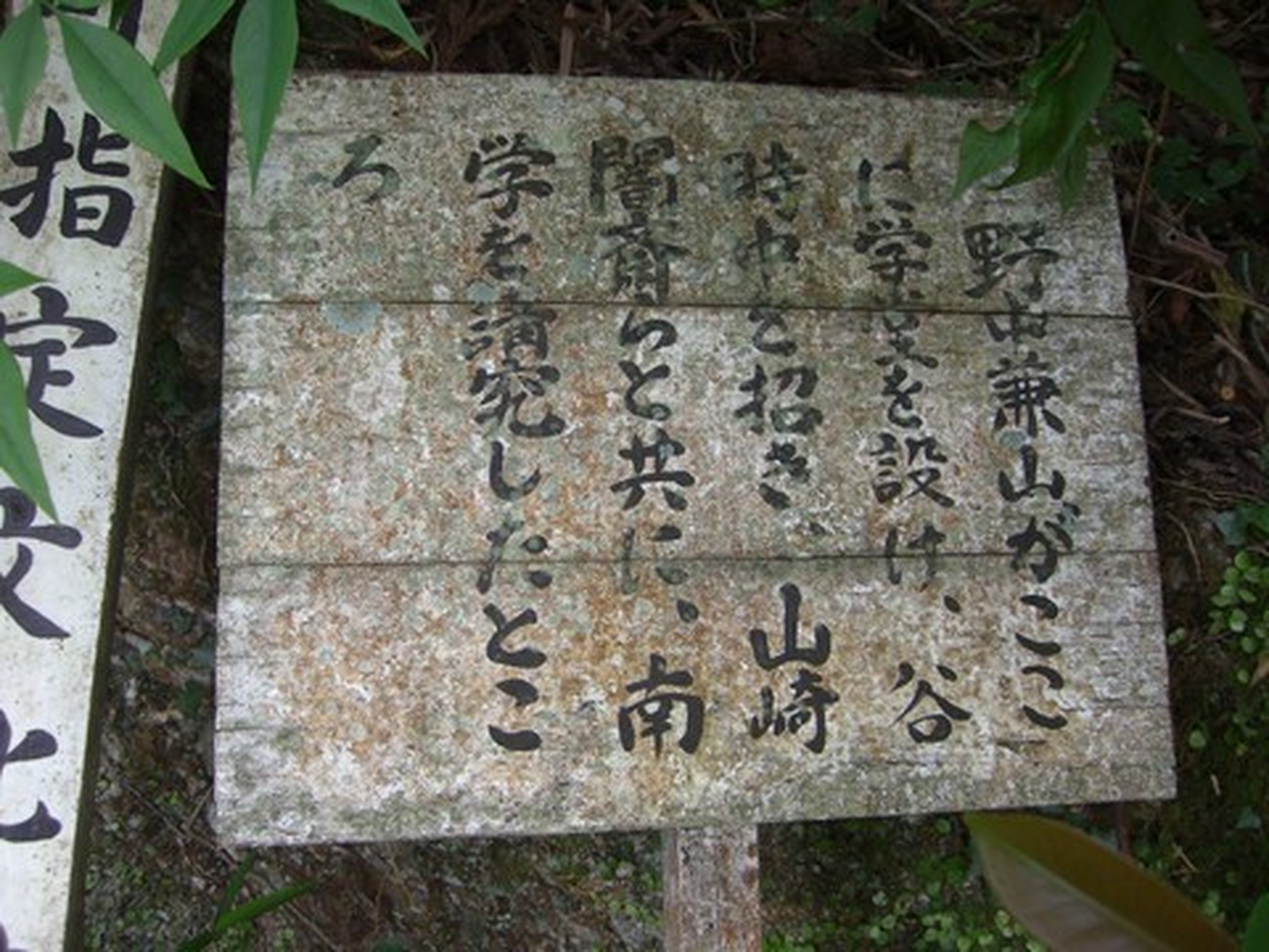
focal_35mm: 38
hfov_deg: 49.0
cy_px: 476
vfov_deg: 37.7
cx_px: 634
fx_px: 1393
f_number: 2.7
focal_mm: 6.2
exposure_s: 1/125
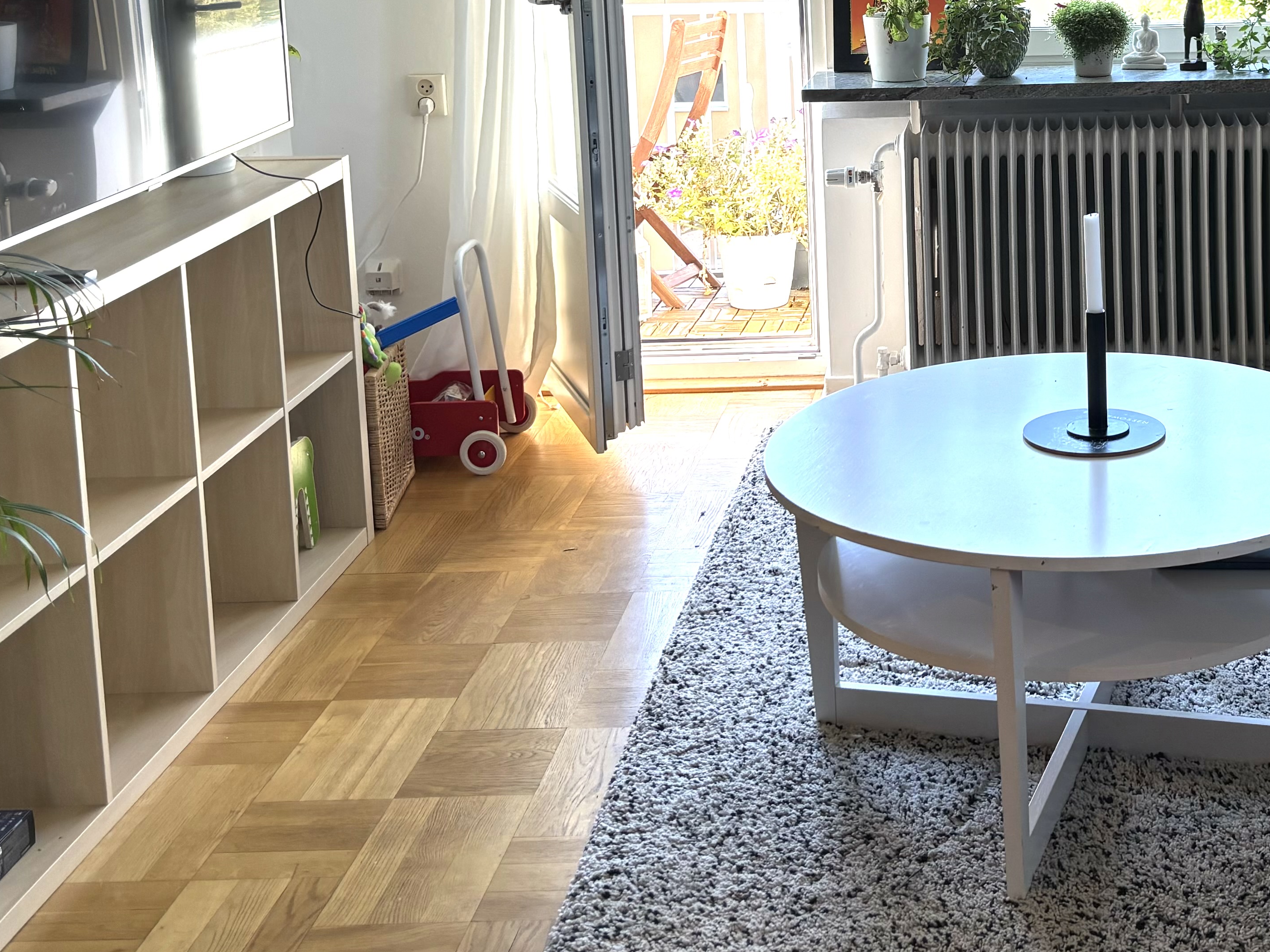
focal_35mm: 52
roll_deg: +1.2
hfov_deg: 35.4
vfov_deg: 27.1
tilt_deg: -8.0
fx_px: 1908
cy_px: 102
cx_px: 1045
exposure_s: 1/118
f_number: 1.6
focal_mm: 5.96
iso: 32
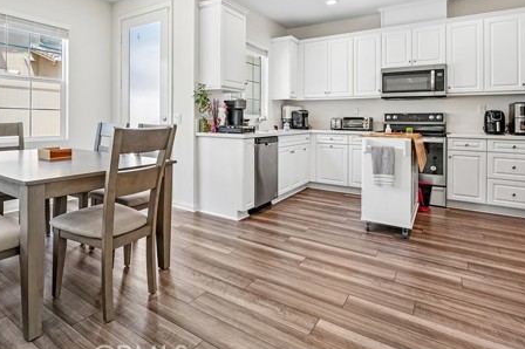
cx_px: 193
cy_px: 123
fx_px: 291
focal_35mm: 20
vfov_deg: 60.7
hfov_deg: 82.3
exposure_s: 1/50
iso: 400
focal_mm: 14
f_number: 8
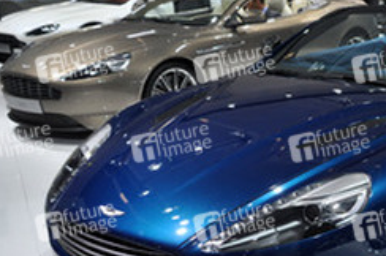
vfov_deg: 22.0
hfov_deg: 31.3
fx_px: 653
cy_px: 183
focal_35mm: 61
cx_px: 350
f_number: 4.5
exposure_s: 1/80
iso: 400
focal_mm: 22
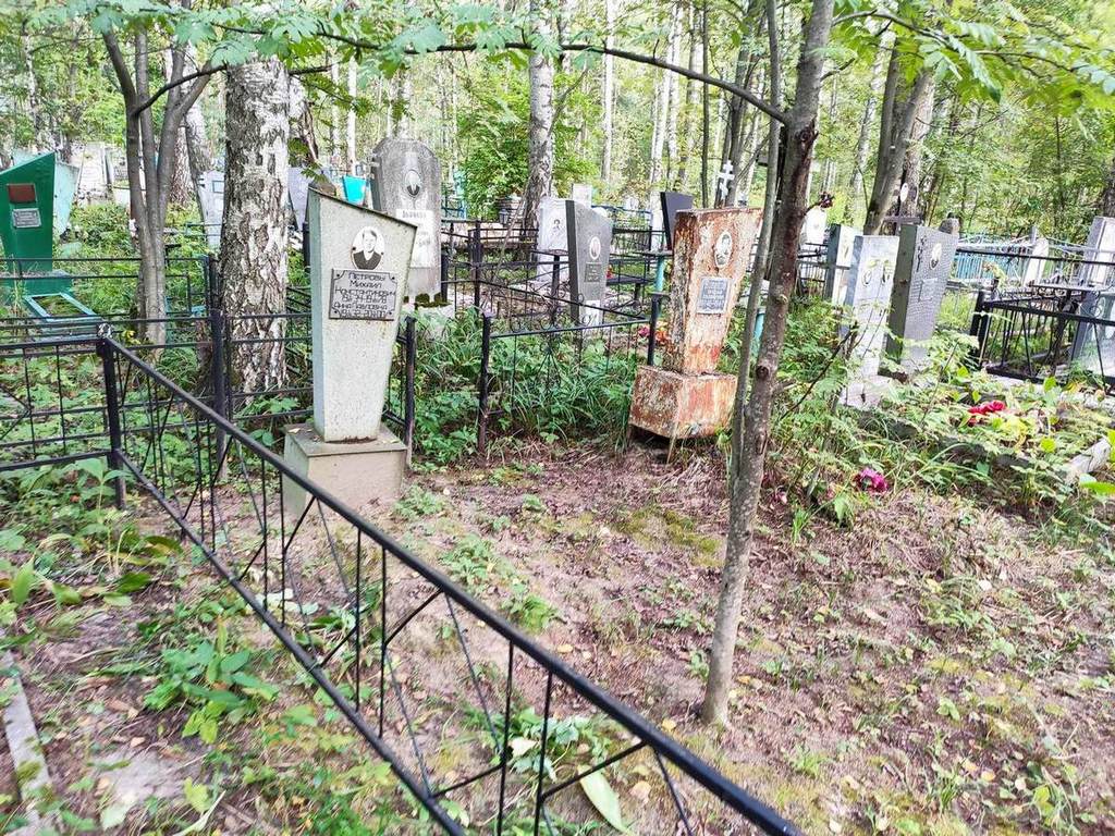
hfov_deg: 67.3
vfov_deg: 53.1
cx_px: 558
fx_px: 837
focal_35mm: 26
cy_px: 418
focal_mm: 4.77
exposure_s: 1/50
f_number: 1.75
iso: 167
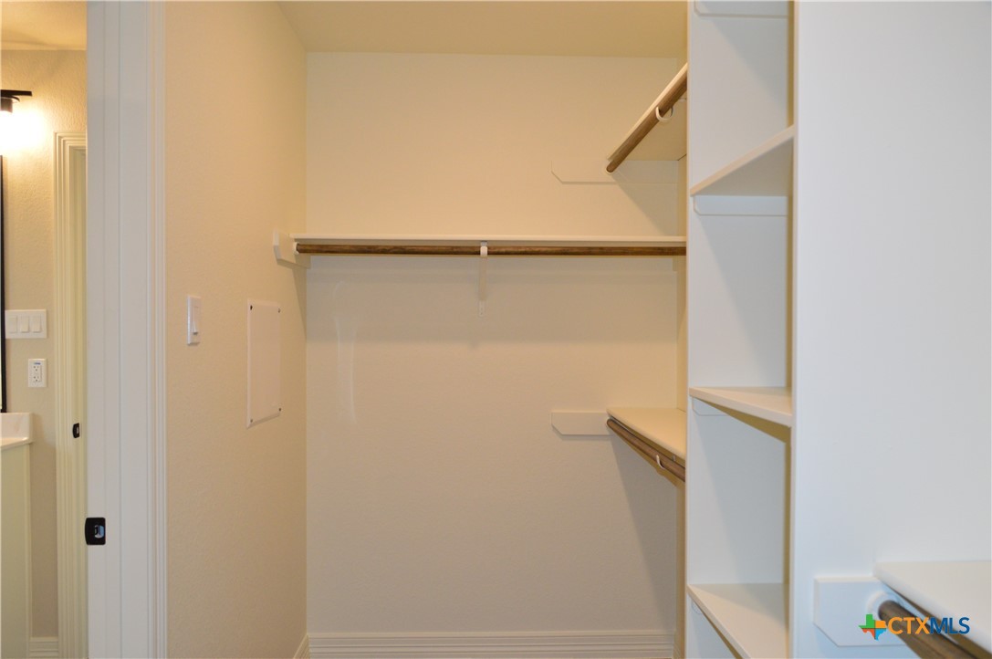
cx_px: 496
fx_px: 743
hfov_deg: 67.4
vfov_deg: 47.8
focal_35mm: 27
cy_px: 330
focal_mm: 18
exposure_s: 1/125
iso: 900
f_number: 5
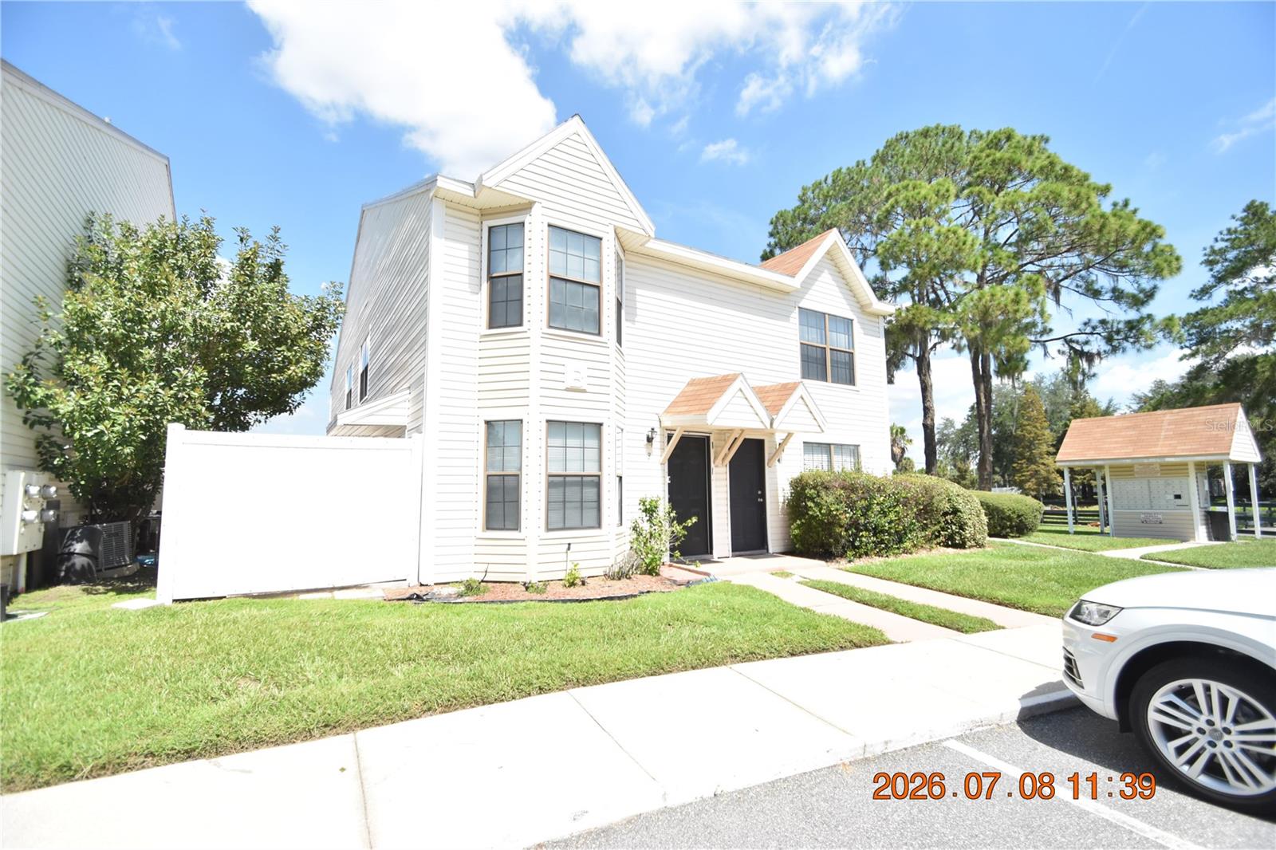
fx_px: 532
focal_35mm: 15
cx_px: 638
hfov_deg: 100.4
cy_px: 425
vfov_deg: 77.3
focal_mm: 10
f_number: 3.5
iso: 800
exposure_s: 1/4000
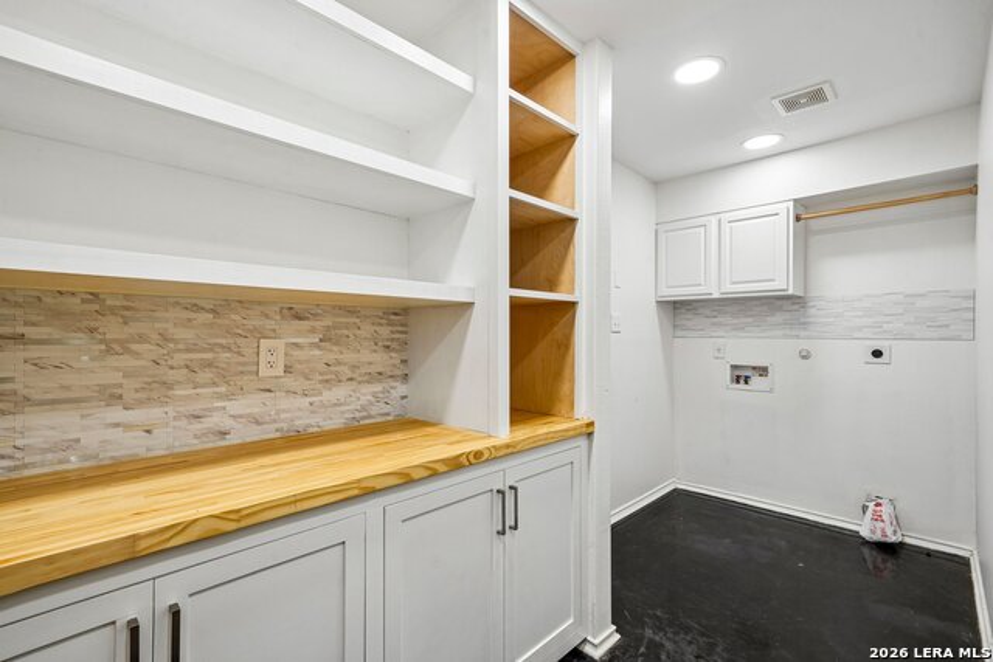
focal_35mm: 16
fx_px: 441
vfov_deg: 73.8
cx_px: 496
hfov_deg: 96.7
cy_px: 331
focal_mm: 16
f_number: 8
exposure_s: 1/40
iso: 500
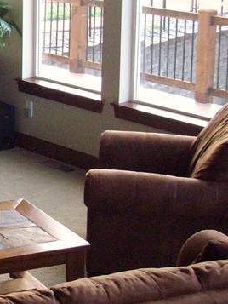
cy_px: 70
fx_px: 930
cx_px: -194
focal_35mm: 106
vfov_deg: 18.4
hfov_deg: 12.6
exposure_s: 1/50
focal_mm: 6.2
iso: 301
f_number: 2.8
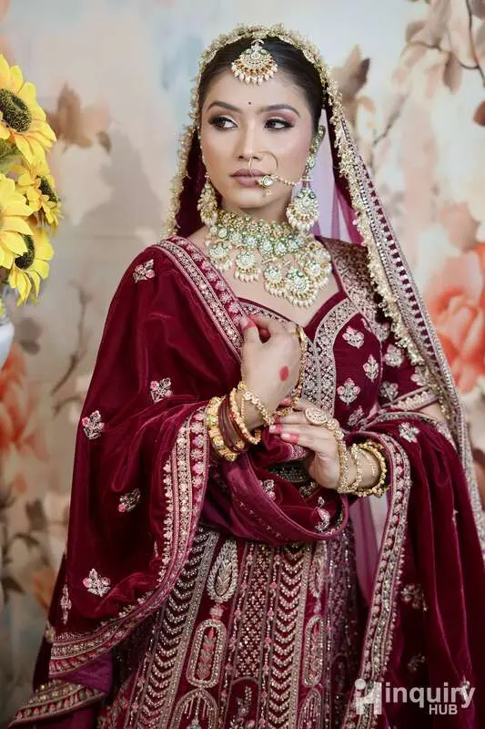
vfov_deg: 39.6
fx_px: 1011
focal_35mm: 50
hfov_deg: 27.0
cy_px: 364
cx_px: 242
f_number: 2.2
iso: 160
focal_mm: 50
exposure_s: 1/160
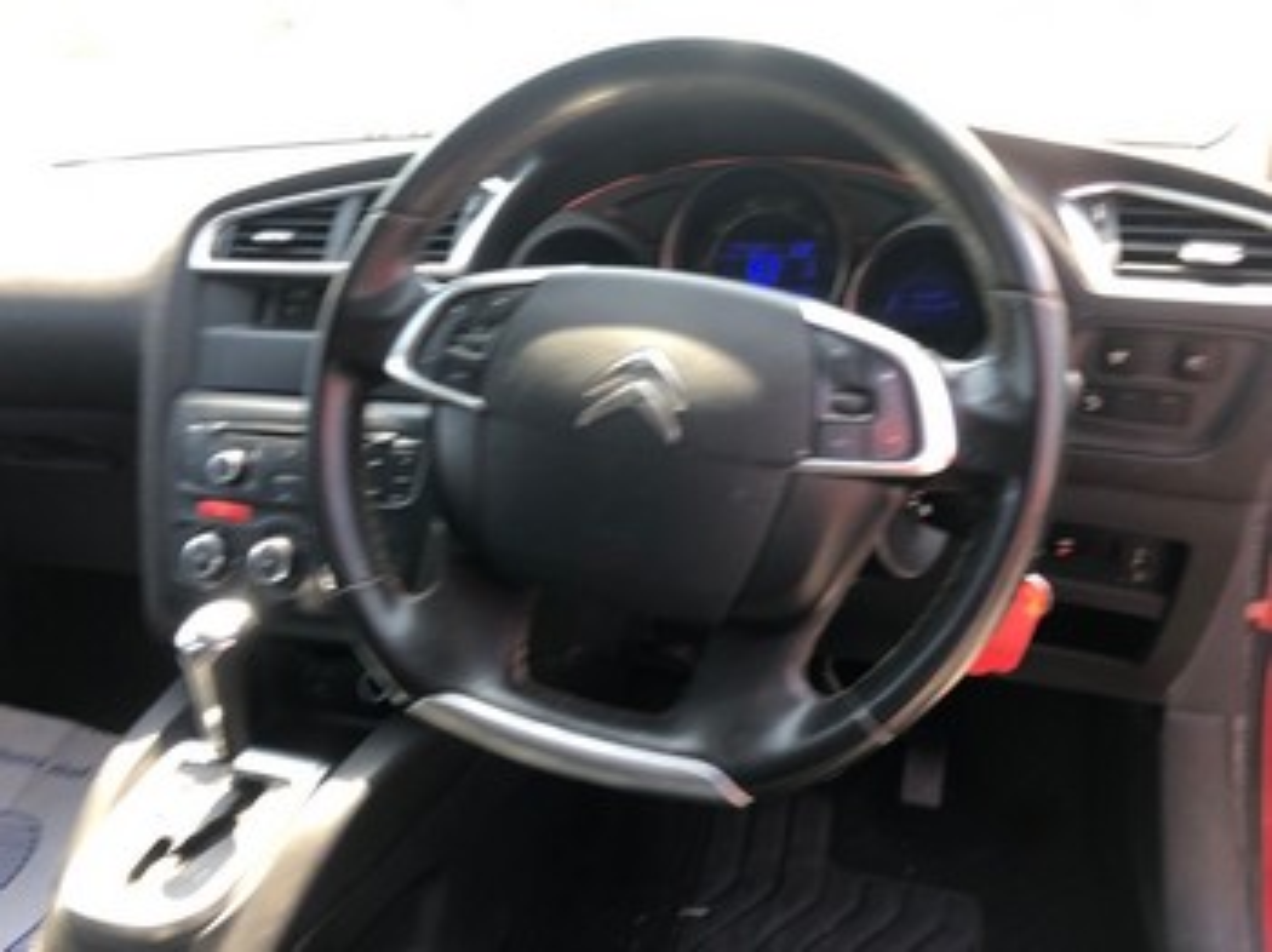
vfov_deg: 49.7
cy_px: 476
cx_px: 636
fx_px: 1028
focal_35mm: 28
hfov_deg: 63.5
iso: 40
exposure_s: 1/120
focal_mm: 4
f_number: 1.8
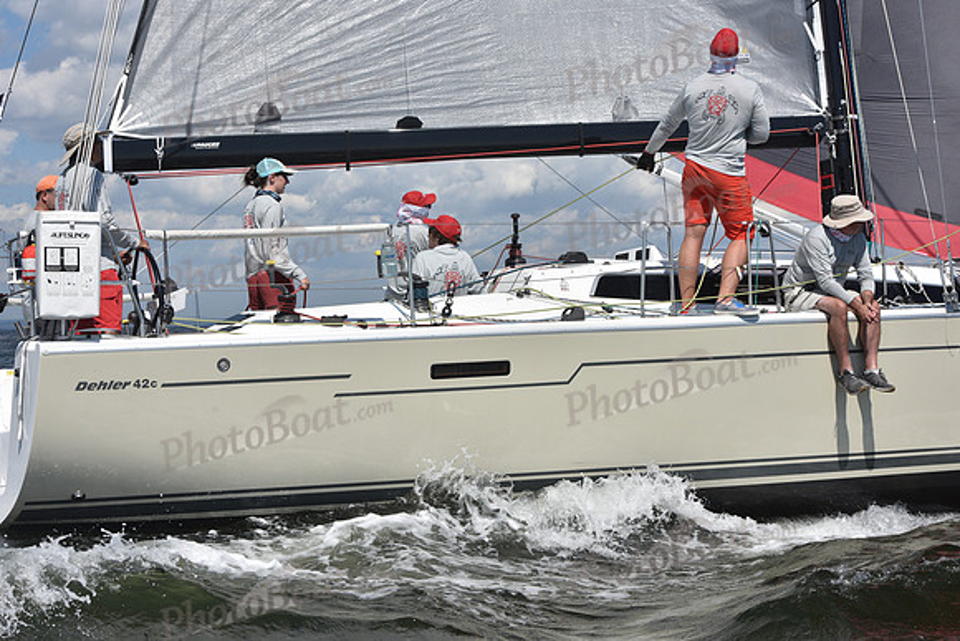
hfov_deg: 28.8
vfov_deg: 19.5
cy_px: 320
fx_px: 1867
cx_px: 480
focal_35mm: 70
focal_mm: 70
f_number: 11
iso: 320
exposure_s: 1/1250
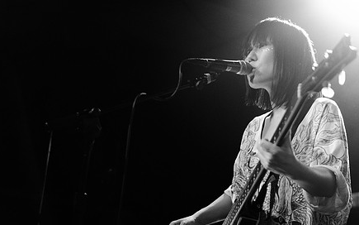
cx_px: 202
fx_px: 597
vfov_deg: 21.3
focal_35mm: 61
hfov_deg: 33.4
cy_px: 132
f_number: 1.6
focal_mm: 30
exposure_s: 1/200
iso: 1250
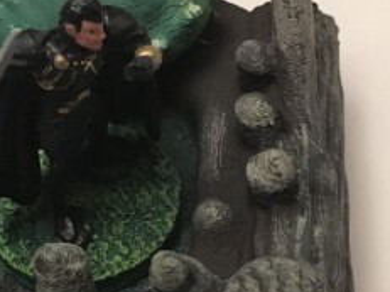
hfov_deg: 28.7
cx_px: 112
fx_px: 754
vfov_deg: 21.7
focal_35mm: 67
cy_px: 221
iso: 200
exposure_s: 1/17
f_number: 2.2
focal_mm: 4.15
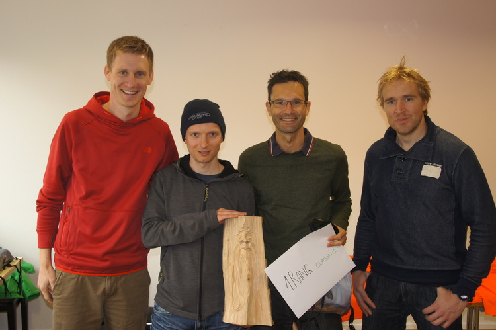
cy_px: 165
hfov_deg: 46.4
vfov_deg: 31.9
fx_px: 578
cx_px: 248
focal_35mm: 42
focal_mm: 28
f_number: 4.5
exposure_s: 1/60
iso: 500
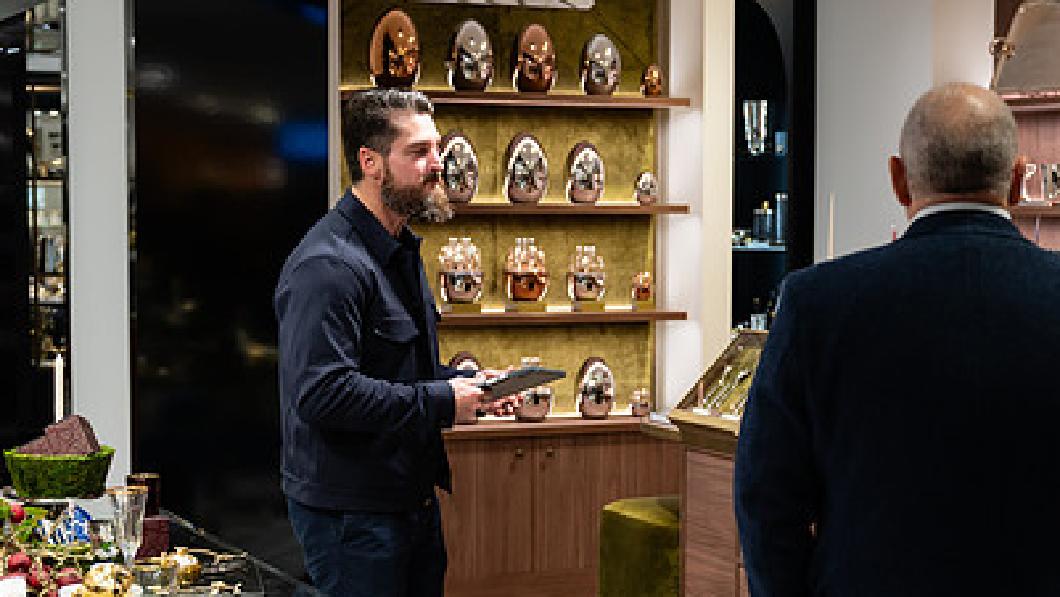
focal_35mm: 72
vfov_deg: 16.8
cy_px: 359
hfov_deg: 29.3
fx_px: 2025
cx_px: 611
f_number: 3.2
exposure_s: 1/160
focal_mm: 46
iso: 500
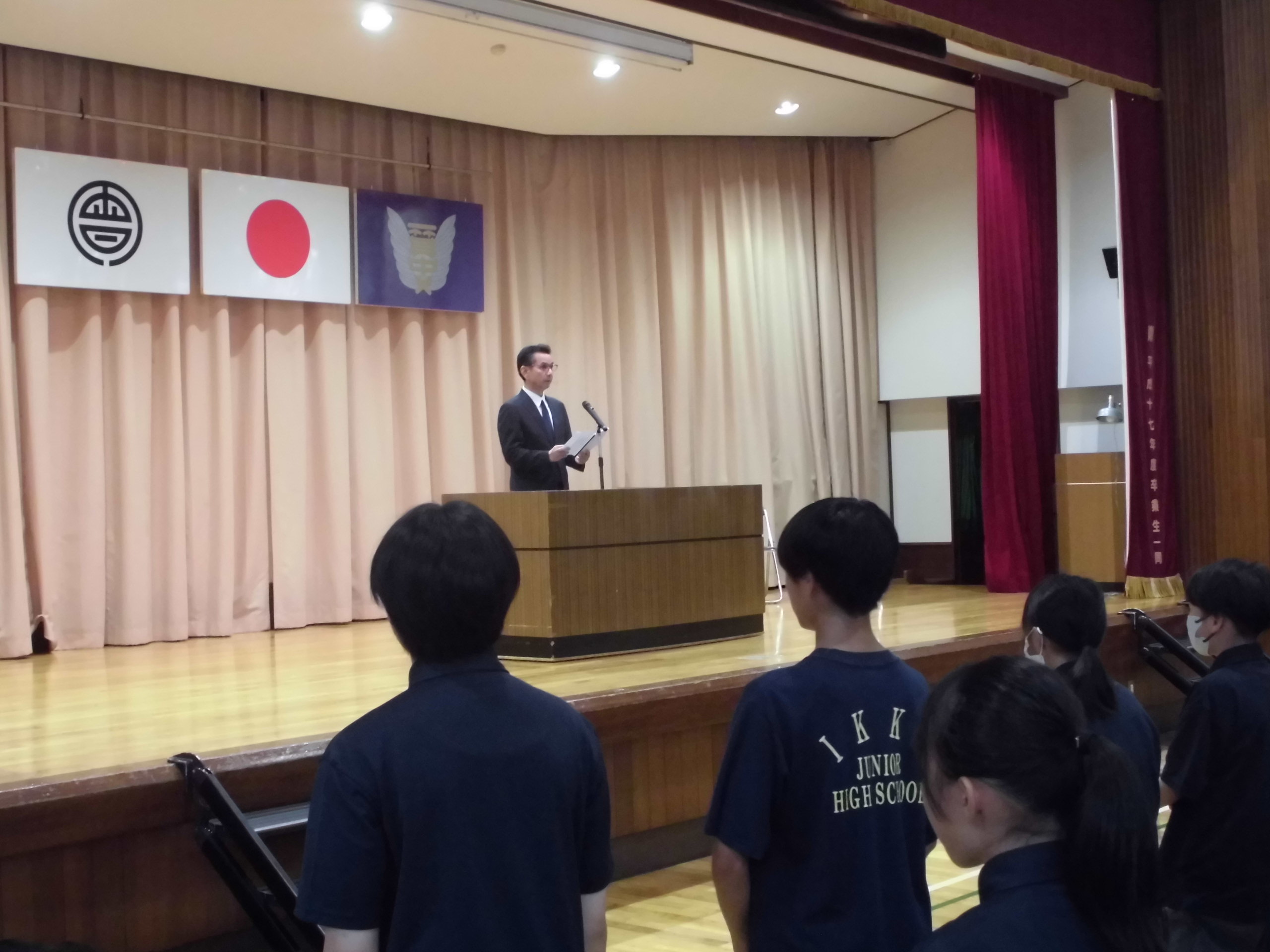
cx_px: 635
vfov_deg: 29.7
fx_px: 1798
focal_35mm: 49
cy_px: 476
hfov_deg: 38.9
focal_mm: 8.9
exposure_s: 1/40
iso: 800
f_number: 4.8
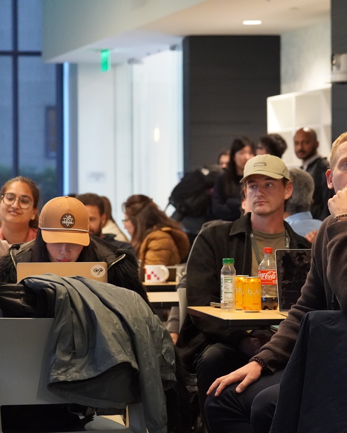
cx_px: 250
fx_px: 2037
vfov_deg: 12.2
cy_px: 217
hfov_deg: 9.7
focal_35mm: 159
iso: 5000
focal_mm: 75
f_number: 4
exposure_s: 1/160
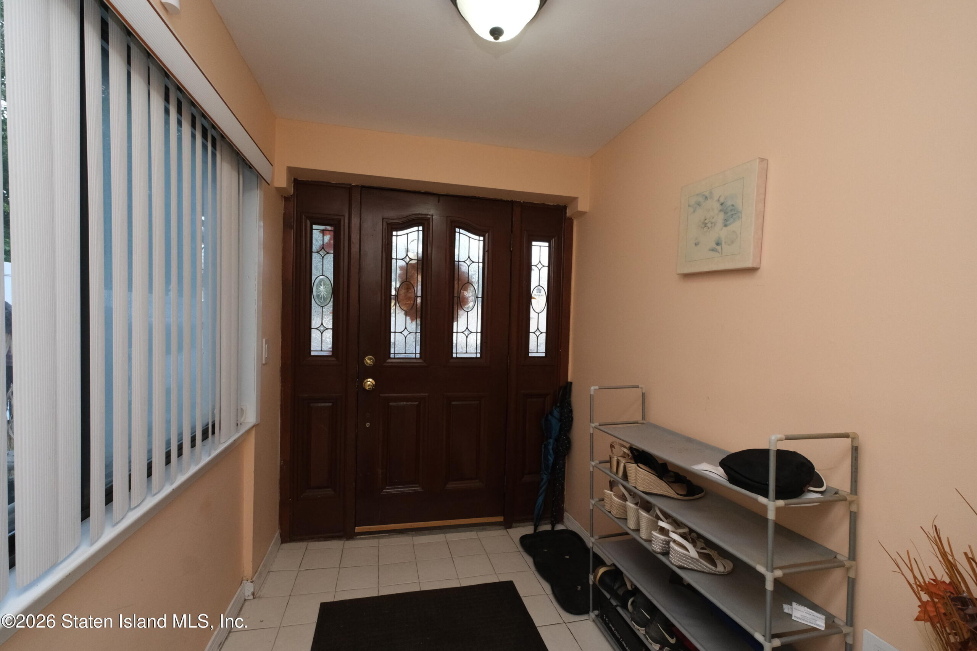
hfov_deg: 100.4
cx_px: 488
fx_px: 407
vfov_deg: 77.3
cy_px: 326
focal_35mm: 15
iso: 2000
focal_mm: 10
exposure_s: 1/60
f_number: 8
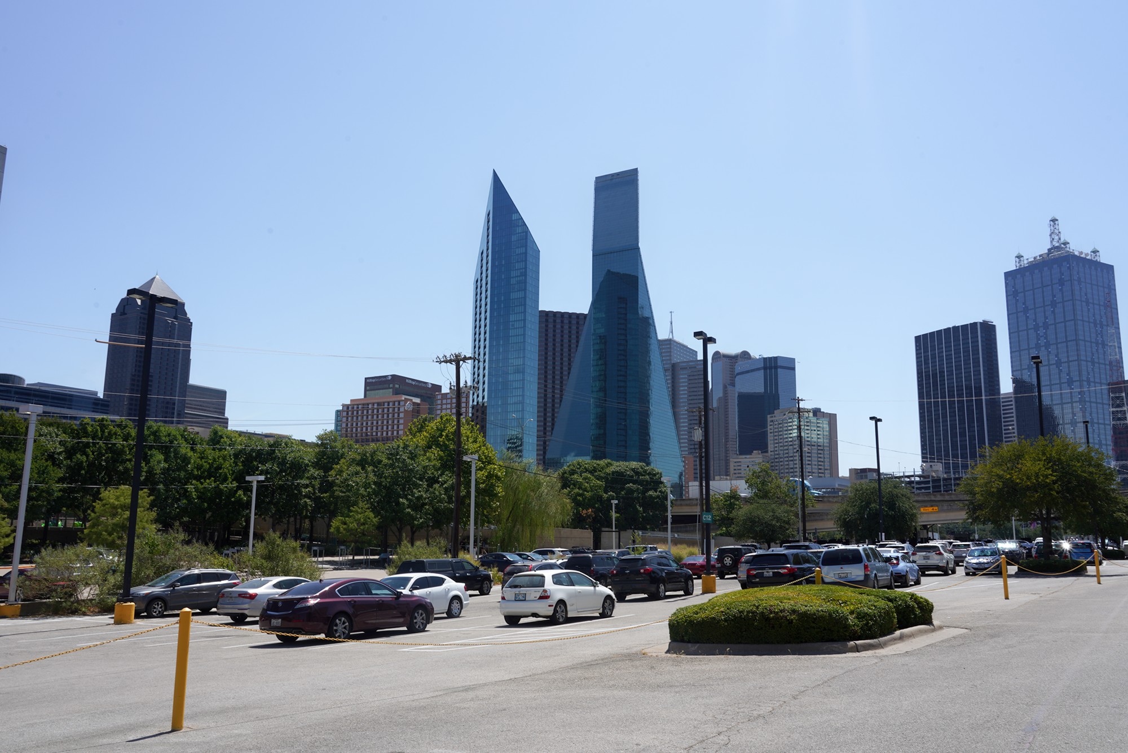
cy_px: 376
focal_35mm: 28
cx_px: 564
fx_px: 877
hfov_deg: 65.5
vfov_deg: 46.4
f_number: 18
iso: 100
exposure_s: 1/100
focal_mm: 28
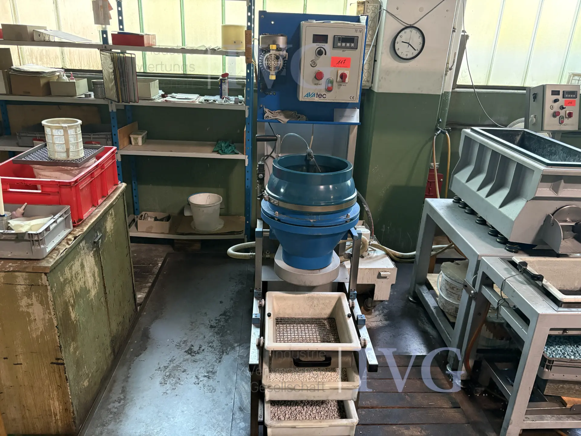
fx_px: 436
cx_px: 290
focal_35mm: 26
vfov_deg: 53.1
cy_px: 218
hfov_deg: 67.3
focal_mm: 5.96
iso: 500
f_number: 1.6
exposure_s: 1/60
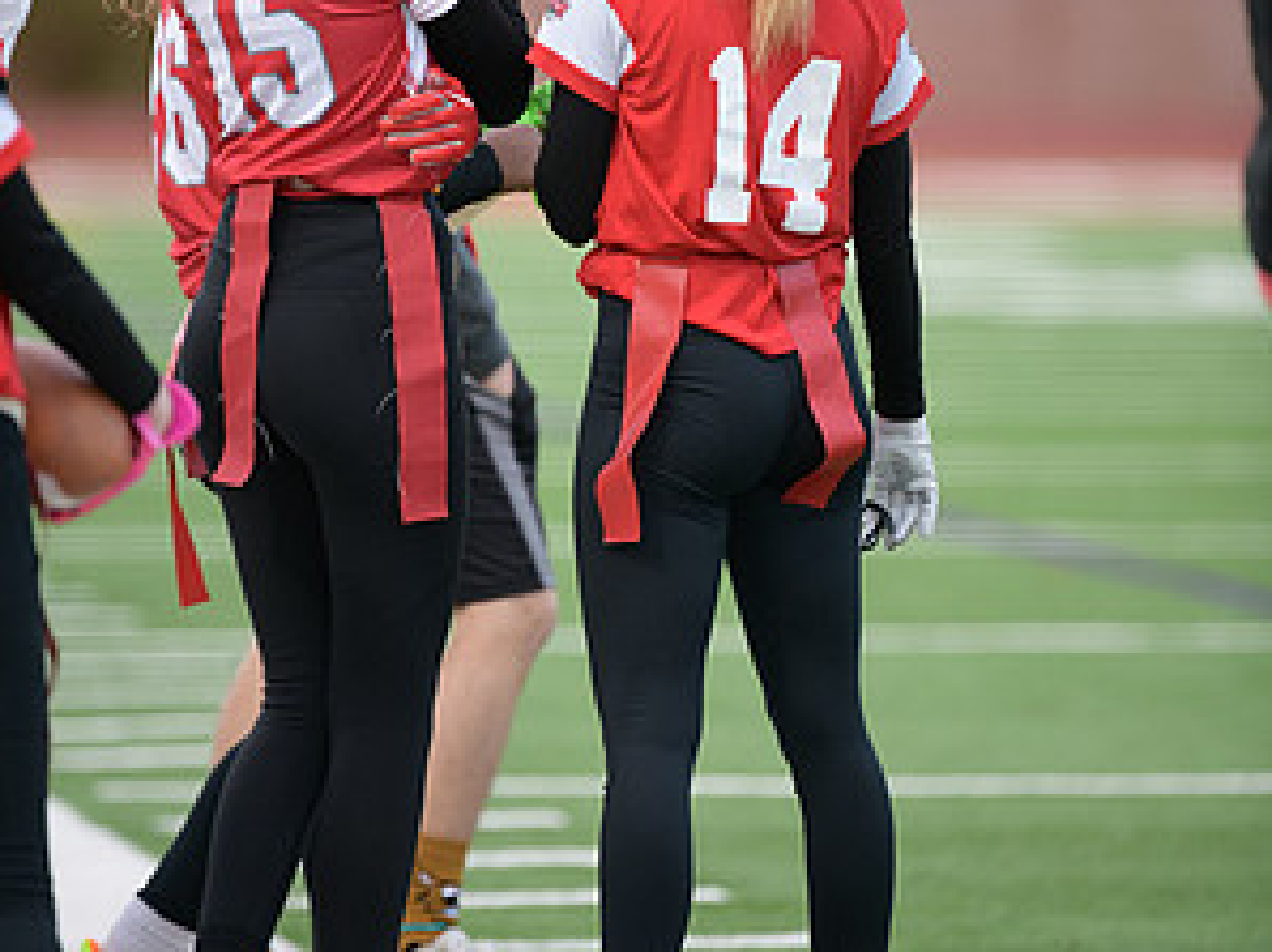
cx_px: 636
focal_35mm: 436
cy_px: 324
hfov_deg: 4.6
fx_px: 16008
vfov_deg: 3.4
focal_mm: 300
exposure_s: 1/1250
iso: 1800
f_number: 2.8
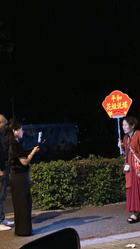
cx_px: 79
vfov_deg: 25.3
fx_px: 554
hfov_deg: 14.4
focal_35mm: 84
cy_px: 124
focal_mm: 9
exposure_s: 1/20
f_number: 2.8
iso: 2500
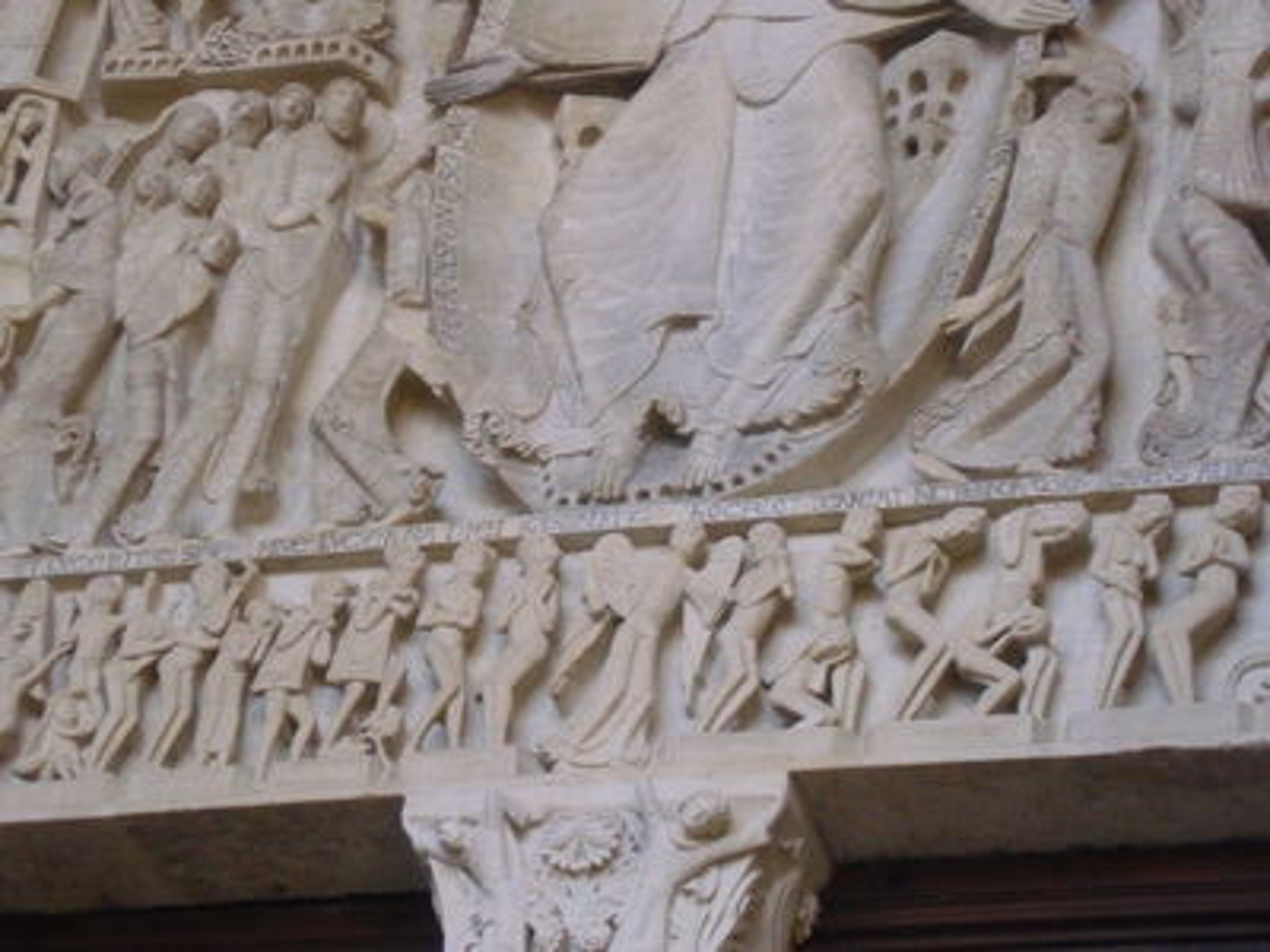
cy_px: 476
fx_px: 4109
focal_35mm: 112
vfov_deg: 13.2
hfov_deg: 17.6
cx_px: 635
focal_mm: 18.6
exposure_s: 1/125
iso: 400
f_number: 5.9
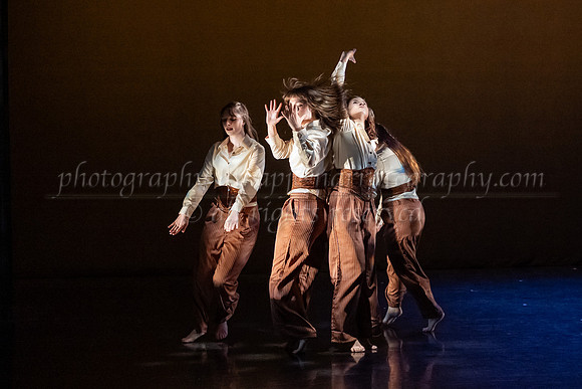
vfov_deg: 17.5
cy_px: 189
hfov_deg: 25.9
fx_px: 1263
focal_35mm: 78
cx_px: 333
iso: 4000
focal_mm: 53
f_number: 3.5
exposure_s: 1/400
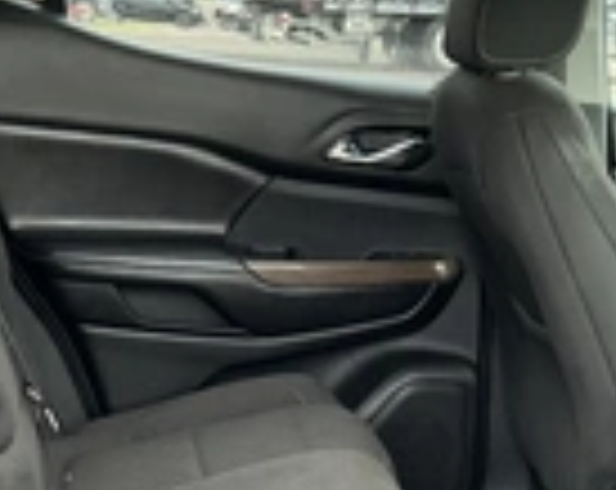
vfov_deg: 18.5
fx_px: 1455
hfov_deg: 23.9
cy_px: 517
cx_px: 373
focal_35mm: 80
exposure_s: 1/72
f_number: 1.8
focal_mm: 3
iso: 64
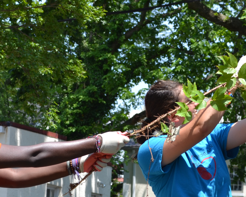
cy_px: 79
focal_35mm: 135
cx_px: 165
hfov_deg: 14.2
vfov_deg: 11.4
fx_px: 983
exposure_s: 1/160
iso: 100
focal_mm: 38
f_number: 6.3
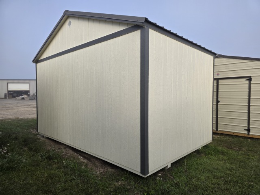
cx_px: 130
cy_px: 98
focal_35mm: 23
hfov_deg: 73.9
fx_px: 173
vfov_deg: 58.9
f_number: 1.7
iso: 80
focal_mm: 6.3
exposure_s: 1/3390
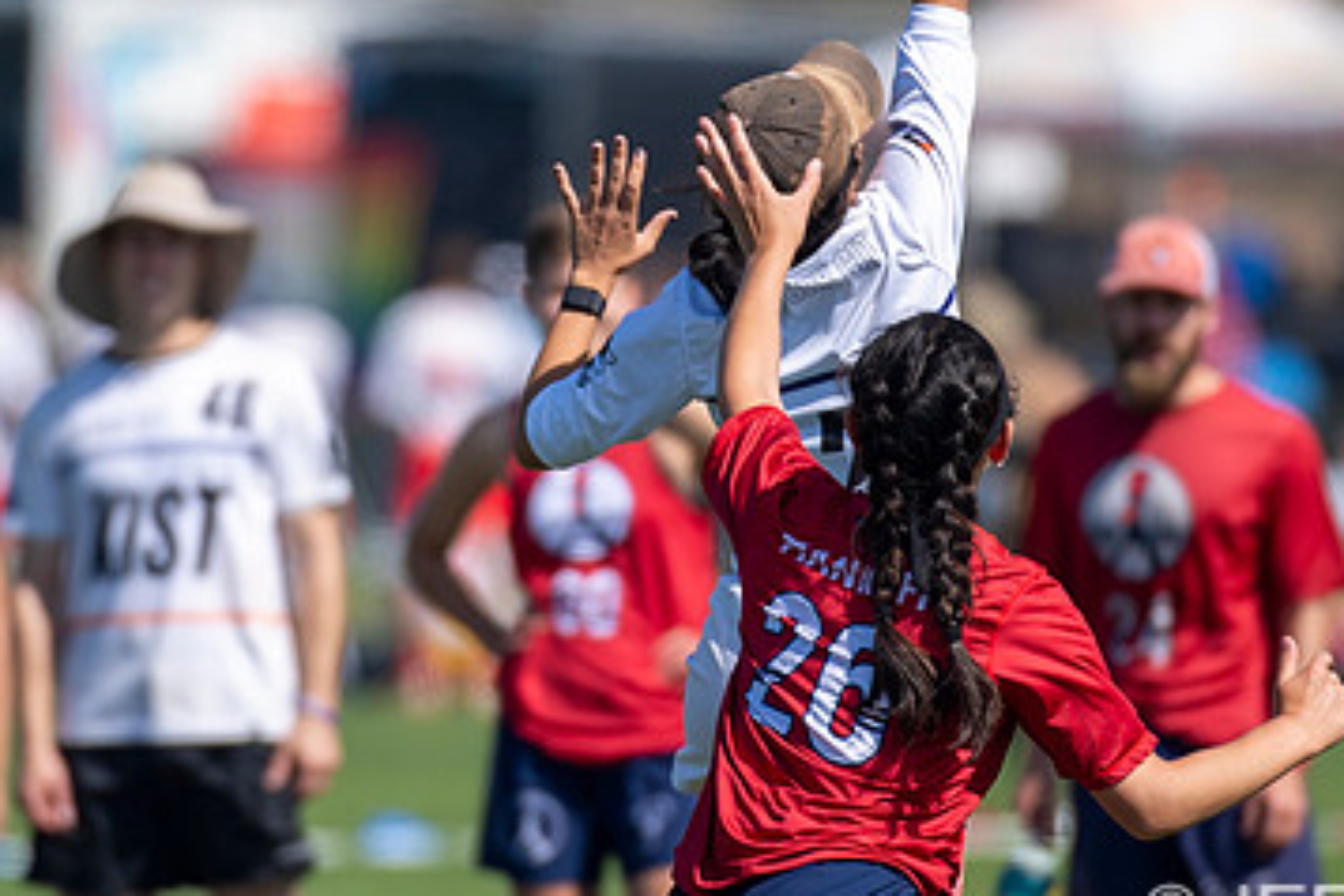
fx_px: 33597
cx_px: 574
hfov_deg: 2.3
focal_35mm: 900
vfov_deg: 1.5
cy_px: 201
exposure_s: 1/2500
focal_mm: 300
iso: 110
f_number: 3.2
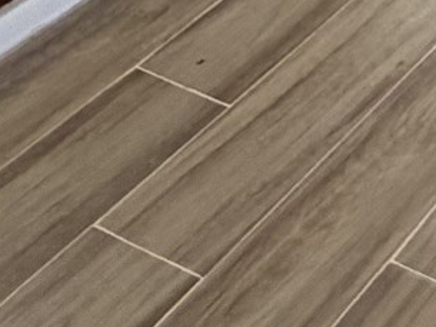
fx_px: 1184
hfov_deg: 15.9
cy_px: -760
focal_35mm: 94
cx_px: 898
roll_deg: -1.3
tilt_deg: -5.1
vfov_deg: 9.9
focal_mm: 2.22
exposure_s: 1/120
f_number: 2.2
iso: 250
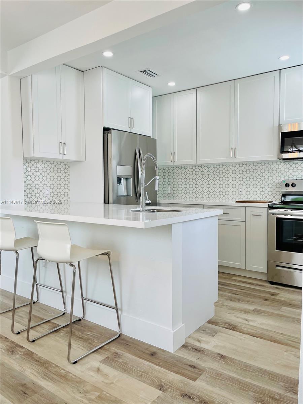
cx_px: 152
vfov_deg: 67.3
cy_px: 202
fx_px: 303
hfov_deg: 53.1
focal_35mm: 26
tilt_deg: -3.1
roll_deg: +0.1
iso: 32
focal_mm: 4.2
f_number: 1.6
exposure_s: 1/161
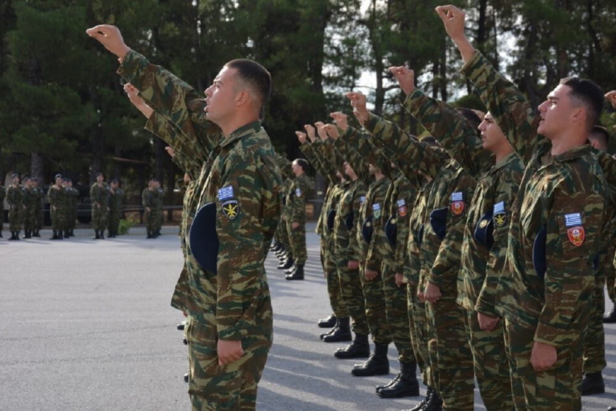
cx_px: 305
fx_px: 1352
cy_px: 204
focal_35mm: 79
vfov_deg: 17.3
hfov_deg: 25.7
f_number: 5.6
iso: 100
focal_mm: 52
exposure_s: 1/200
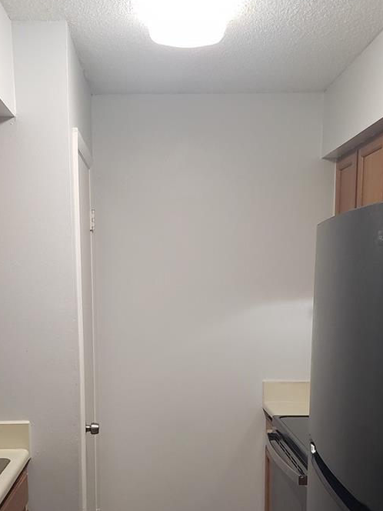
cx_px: 128
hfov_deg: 30.7
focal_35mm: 47
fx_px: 693
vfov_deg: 38.8
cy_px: 414
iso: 250
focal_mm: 4.3
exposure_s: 1/60
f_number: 2.4
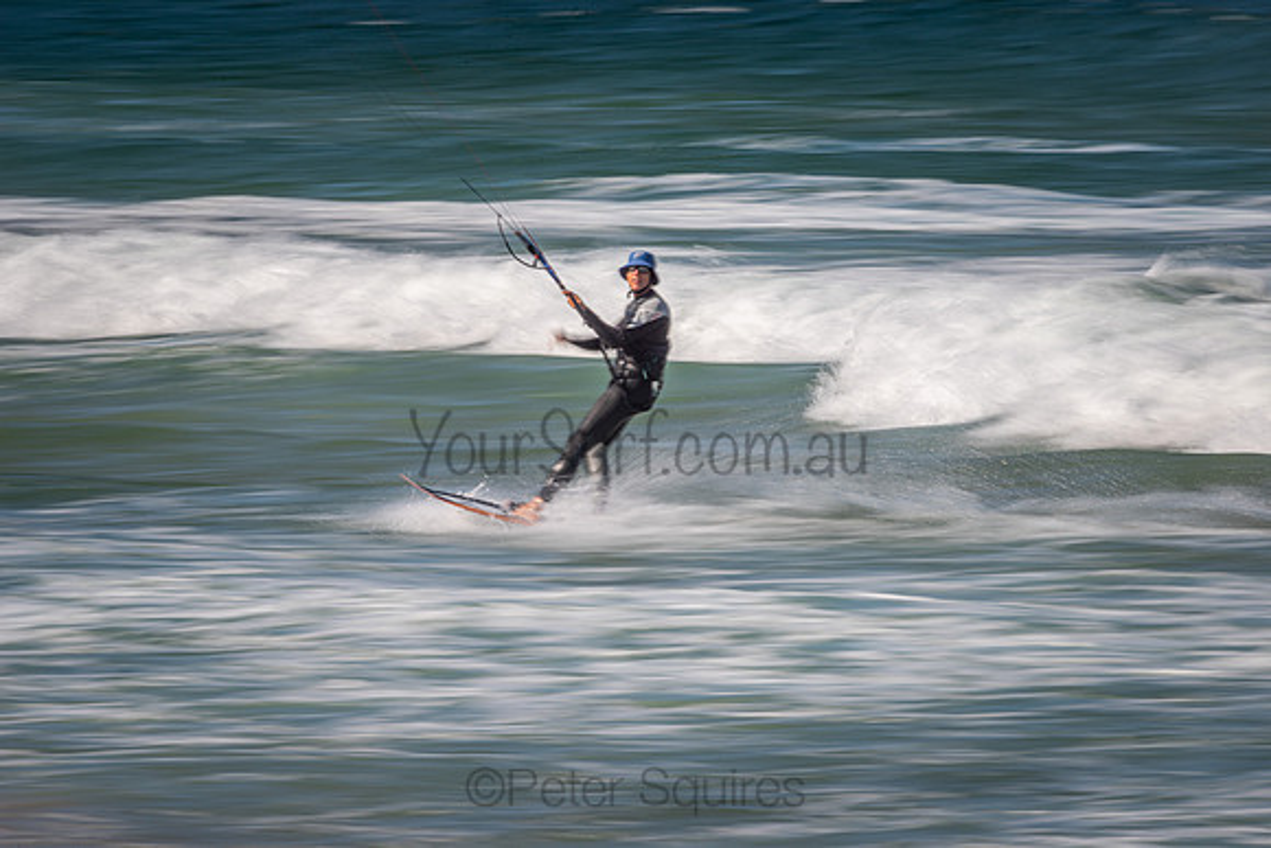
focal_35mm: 500
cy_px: 424
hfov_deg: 4.1
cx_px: 636
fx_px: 17656
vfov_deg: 2.8
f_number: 22
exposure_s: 1/20
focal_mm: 500
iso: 64
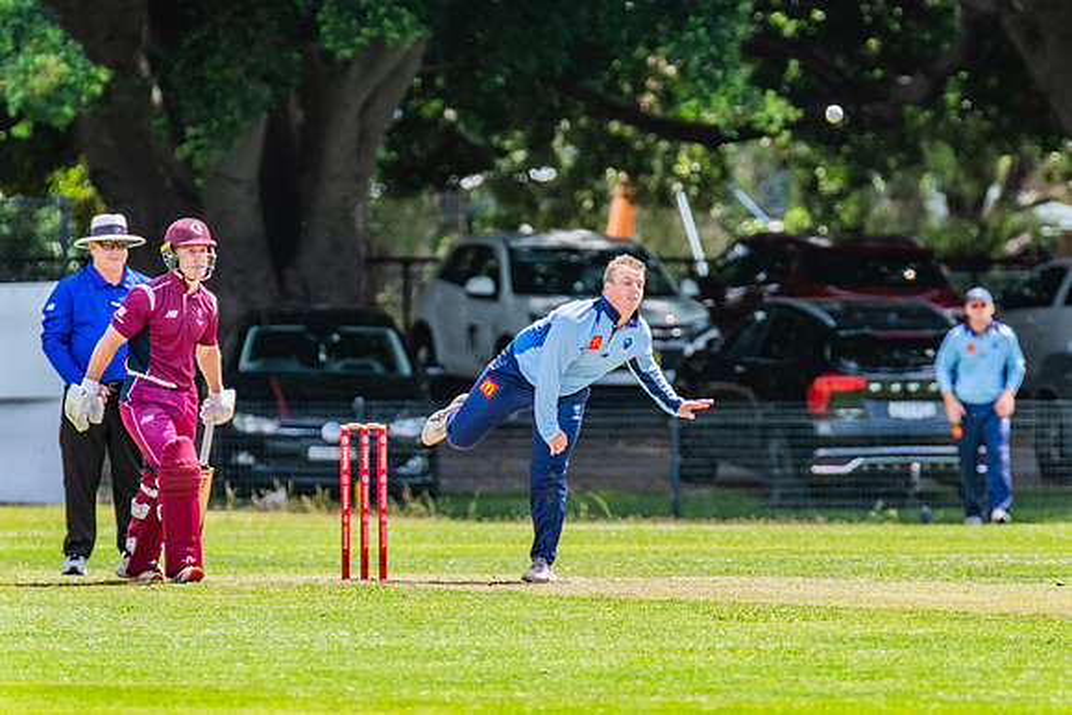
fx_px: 19258
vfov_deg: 2.1
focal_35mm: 647
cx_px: 575
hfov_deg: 3.2
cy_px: 383
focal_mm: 600
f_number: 9
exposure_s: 1/1250
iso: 800
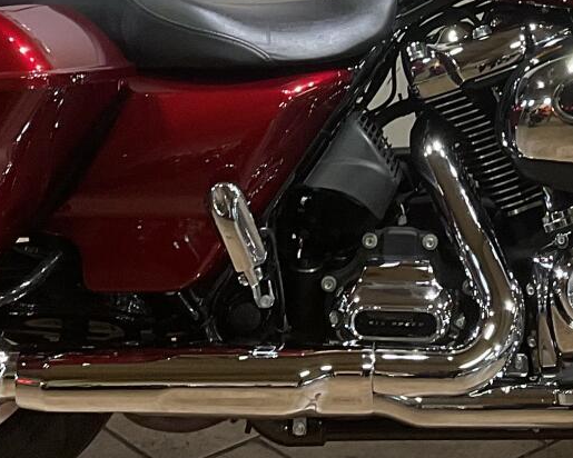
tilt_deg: -9.7
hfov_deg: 17.4
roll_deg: +0.4
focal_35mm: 110
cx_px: 421
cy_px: -176
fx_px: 1865
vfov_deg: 13.4
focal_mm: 3
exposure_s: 1/60
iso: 50
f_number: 1.8
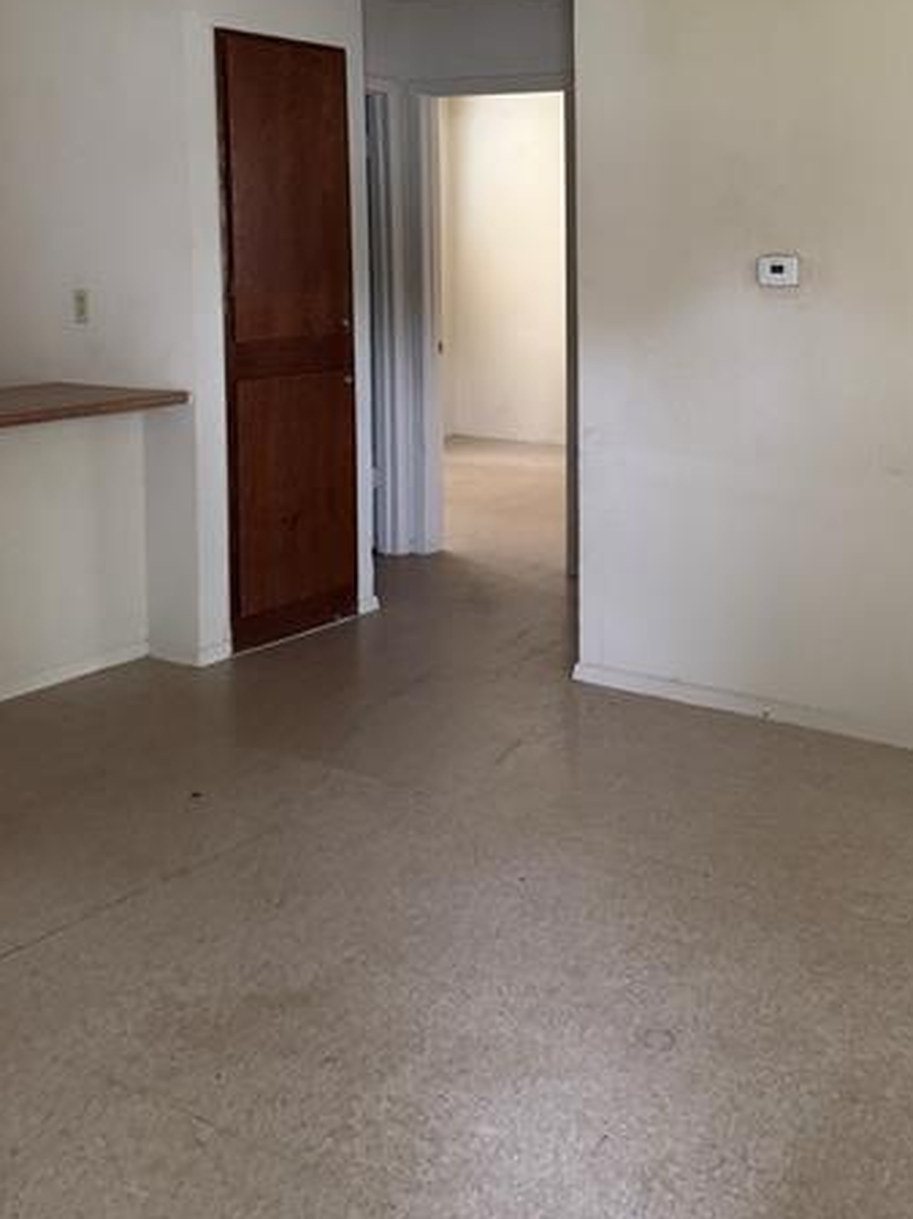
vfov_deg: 44.8
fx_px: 1443
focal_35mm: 41
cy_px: 358
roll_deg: +0.4
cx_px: 713
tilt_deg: -5.0
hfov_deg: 34.2
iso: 500
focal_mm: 6.76
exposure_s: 1/60
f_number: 1.78
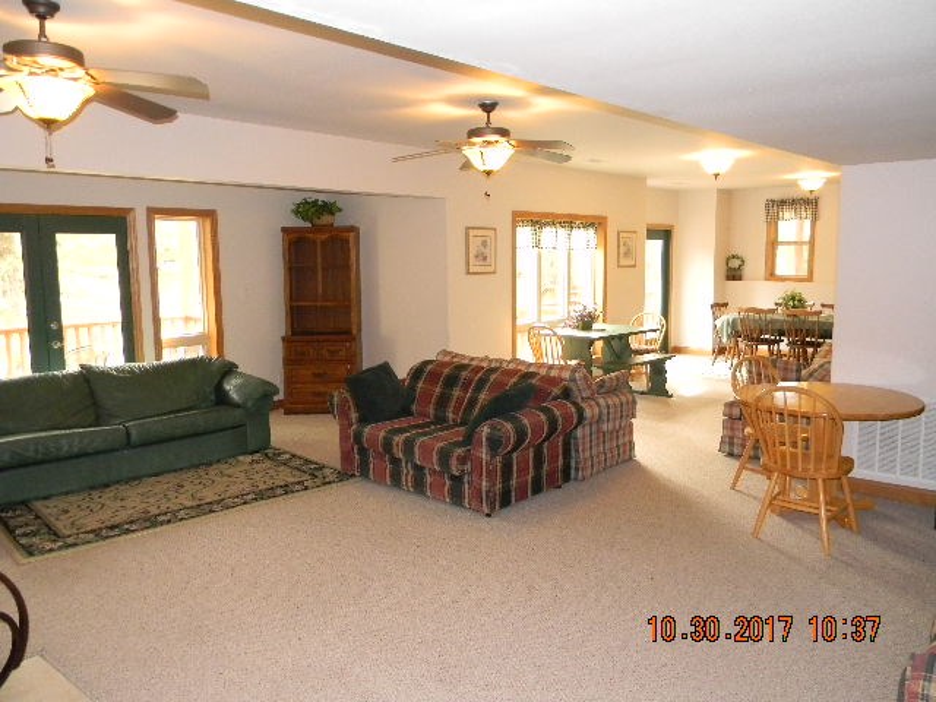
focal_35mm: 28
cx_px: 468
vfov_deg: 49.7
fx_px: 757
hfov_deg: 63.4
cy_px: 351
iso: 400
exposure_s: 1/30
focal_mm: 5
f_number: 3.5
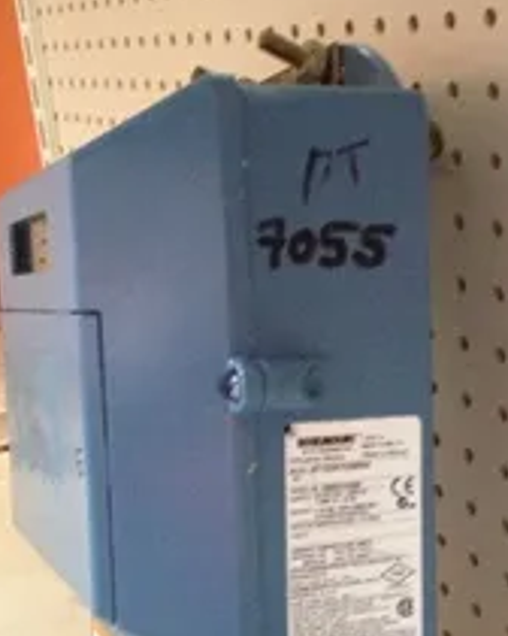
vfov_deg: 28.9
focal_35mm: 65
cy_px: 424
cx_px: 339
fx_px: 1222
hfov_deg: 23.4
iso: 500
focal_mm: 4.28
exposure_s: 1/15
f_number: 2.4
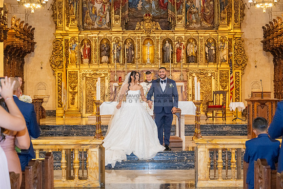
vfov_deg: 22.6
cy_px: 94
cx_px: 142
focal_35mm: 60
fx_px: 472
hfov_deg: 33.4
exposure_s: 1/200
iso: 2000
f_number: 3.5
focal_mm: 60
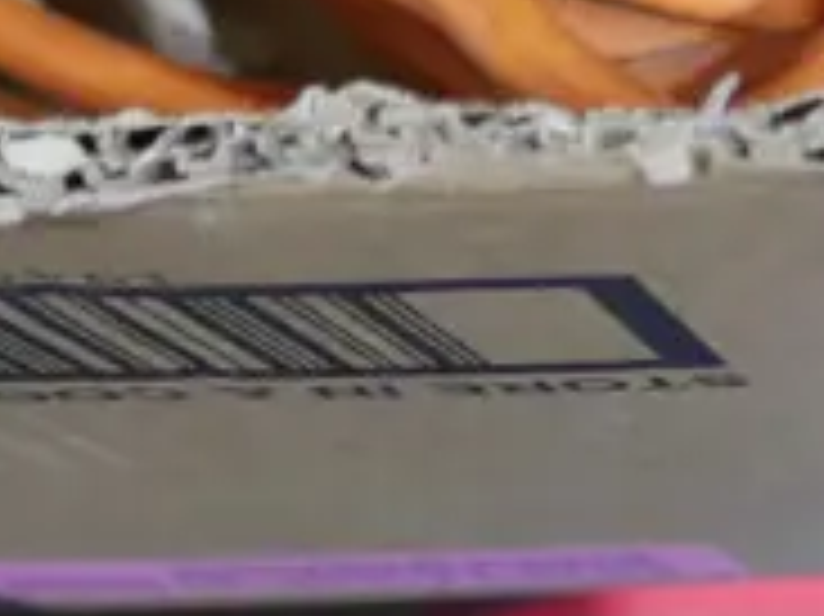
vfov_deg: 8.3
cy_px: -1061
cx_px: 1234
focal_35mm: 157
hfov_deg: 12.0
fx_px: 3735
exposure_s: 1/60
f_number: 3.5
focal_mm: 14
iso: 800
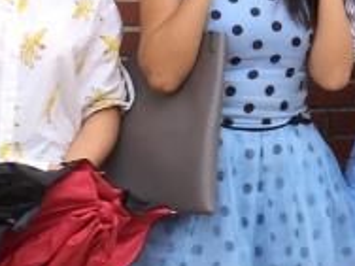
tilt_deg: -4.4
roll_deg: -1.3
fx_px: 1620
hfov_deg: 12.0
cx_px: 495
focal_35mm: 158
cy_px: -9
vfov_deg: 9.3
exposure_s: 1/60
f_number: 2.2
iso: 32
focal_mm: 4.15
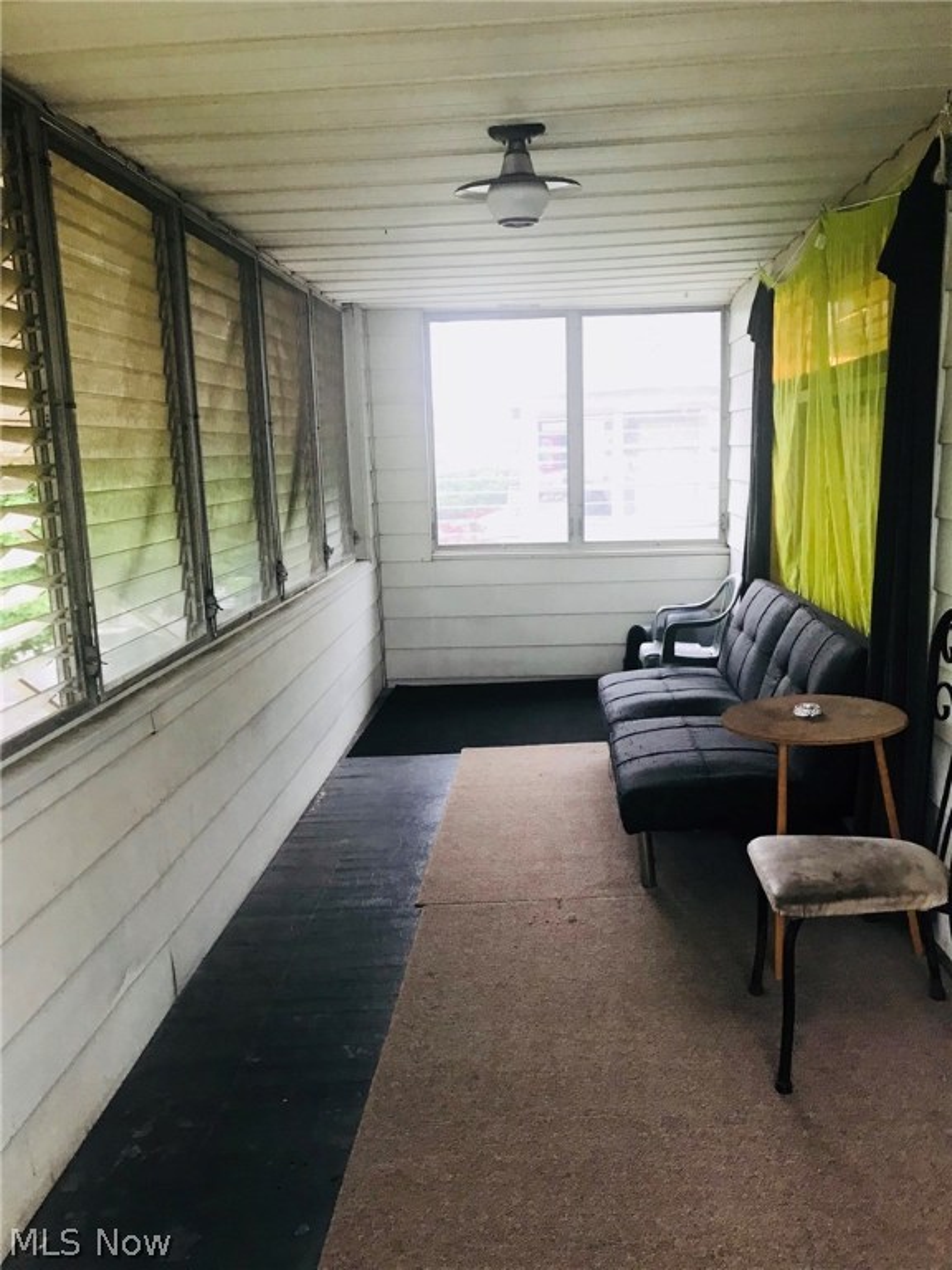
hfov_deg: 49.7
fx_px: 1027
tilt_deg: -7.1
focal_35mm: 28
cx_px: 476
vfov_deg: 63.4
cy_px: 635
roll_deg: +2.9
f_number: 1.8
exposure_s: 1/24
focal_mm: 3.99
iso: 40
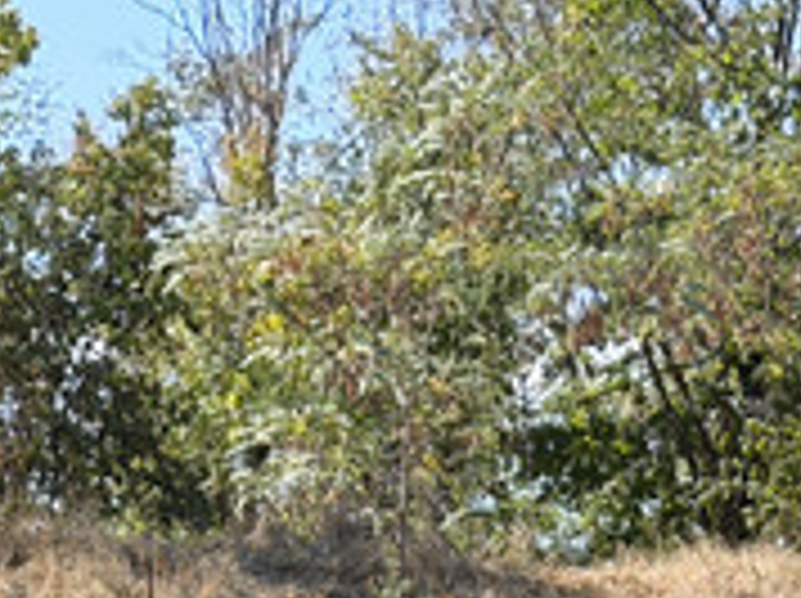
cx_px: 184
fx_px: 3998
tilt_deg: -3.7
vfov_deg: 8.3
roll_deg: -1.2
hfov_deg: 11.4
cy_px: 1061
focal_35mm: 173
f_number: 1.78
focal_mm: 6.76
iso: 64
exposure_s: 1/1353
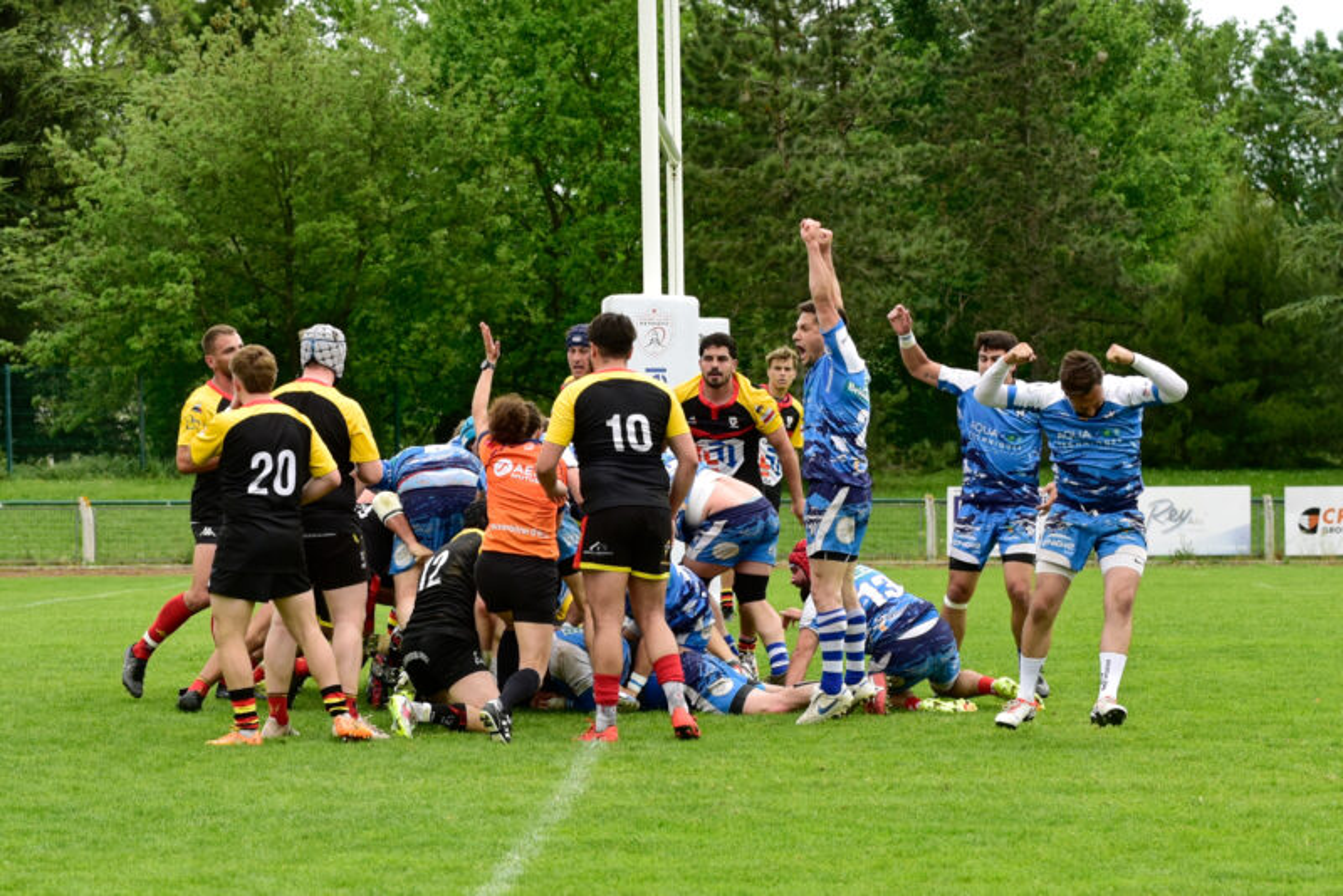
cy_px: 448
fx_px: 2612
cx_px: 672
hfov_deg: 28.8
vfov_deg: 19.5
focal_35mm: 70
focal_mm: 70
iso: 500
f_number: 4
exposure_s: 1/1000
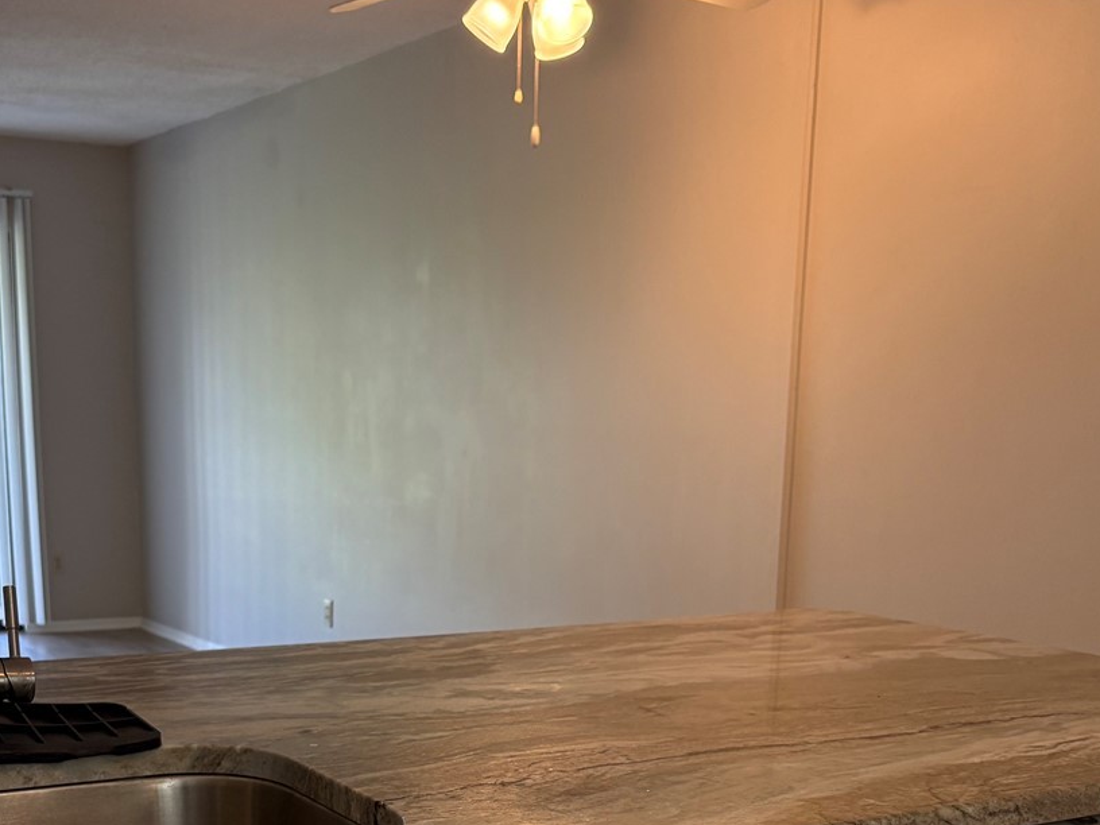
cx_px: 445
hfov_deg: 37.4
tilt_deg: -13.9
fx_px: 1621
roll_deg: -0.9
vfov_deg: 27.2
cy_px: 798
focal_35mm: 51
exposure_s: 1/60
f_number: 1.6
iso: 125
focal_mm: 5.96
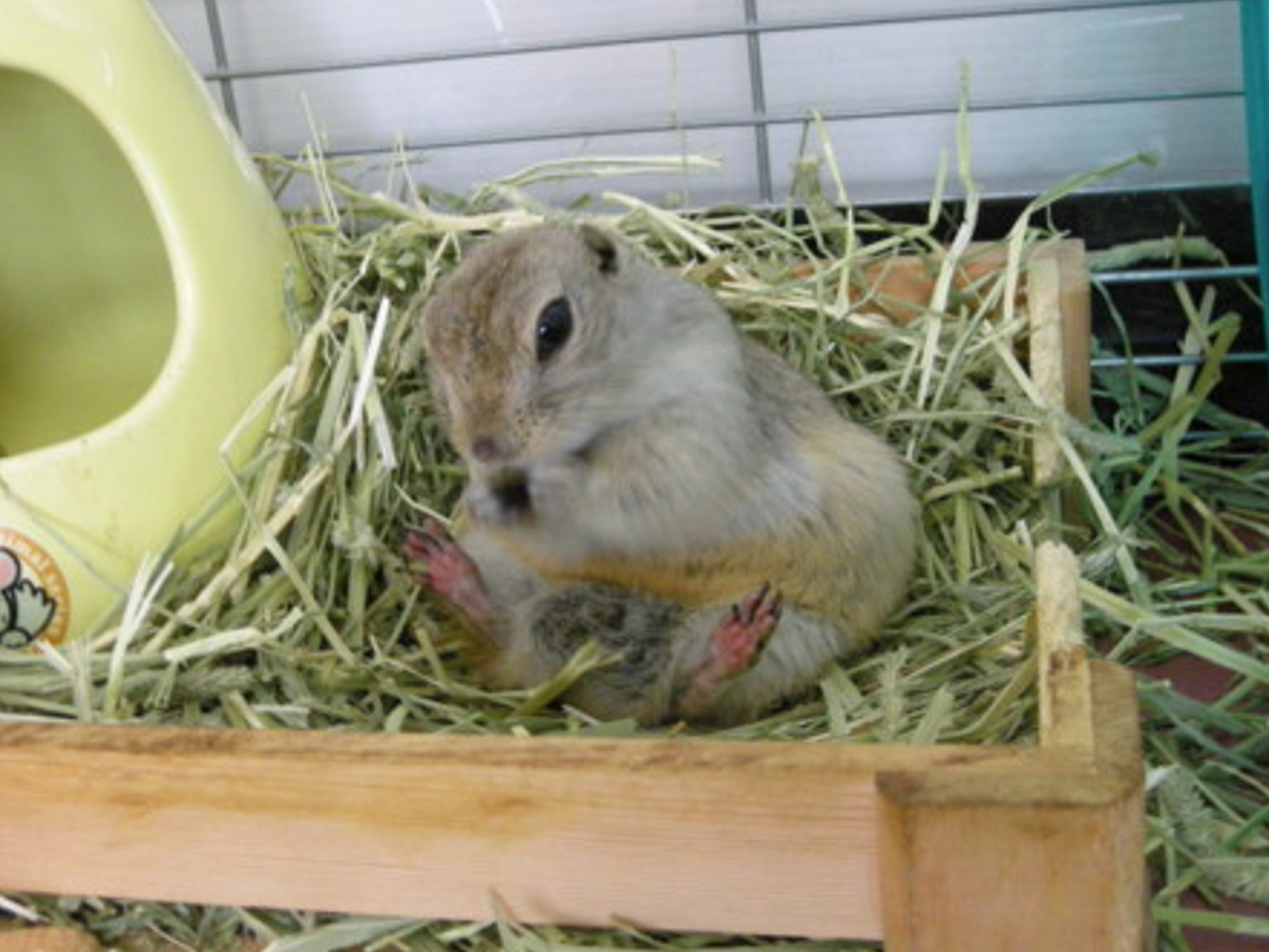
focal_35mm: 50
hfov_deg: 38.2
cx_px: 633
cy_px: 469
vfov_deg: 29.1
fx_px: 1833
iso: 440
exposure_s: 1/8
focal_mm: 7.9
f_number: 3.2
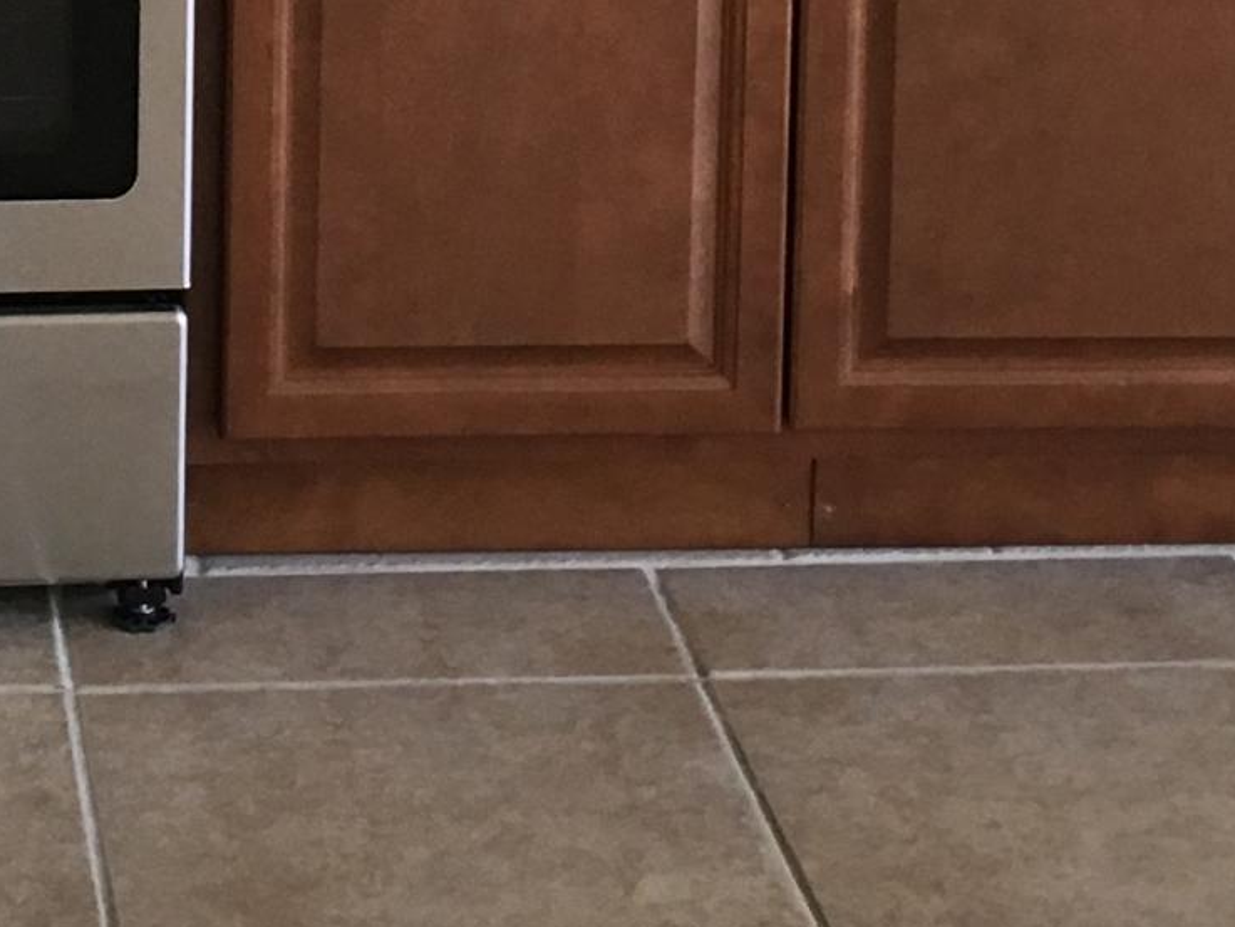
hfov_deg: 16.3
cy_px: -746
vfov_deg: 11.6
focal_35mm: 118
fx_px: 4211
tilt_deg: -8.6
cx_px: -15
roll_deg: -0.5
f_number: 2.2
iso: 40
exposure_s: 1/30
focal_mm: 4.15
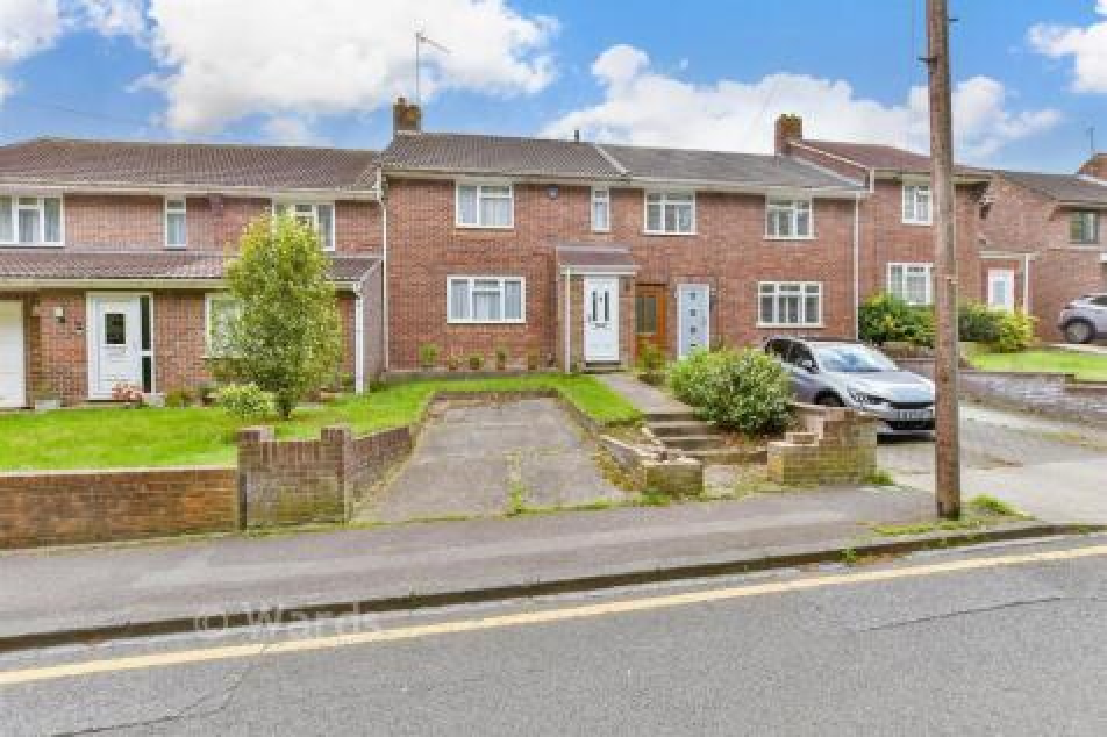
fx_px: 461
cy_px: 368
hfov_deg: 100.4
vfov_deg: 77.3
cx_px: 554
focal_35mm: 15
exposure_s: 1/250
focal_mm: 10
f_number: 8
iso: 500
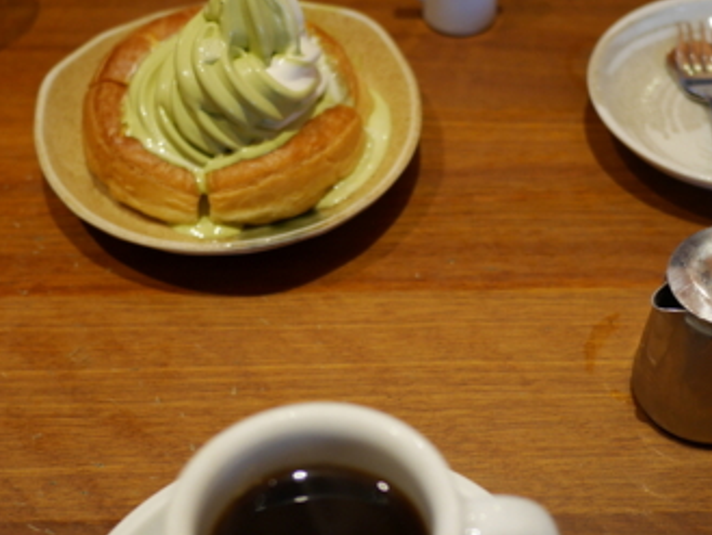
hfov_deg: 26.6
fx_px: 1502
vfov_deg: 20.1
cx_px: 420
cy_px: 348
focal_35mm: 73
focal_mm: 20
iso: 400
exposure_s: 1/80
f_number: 1.7
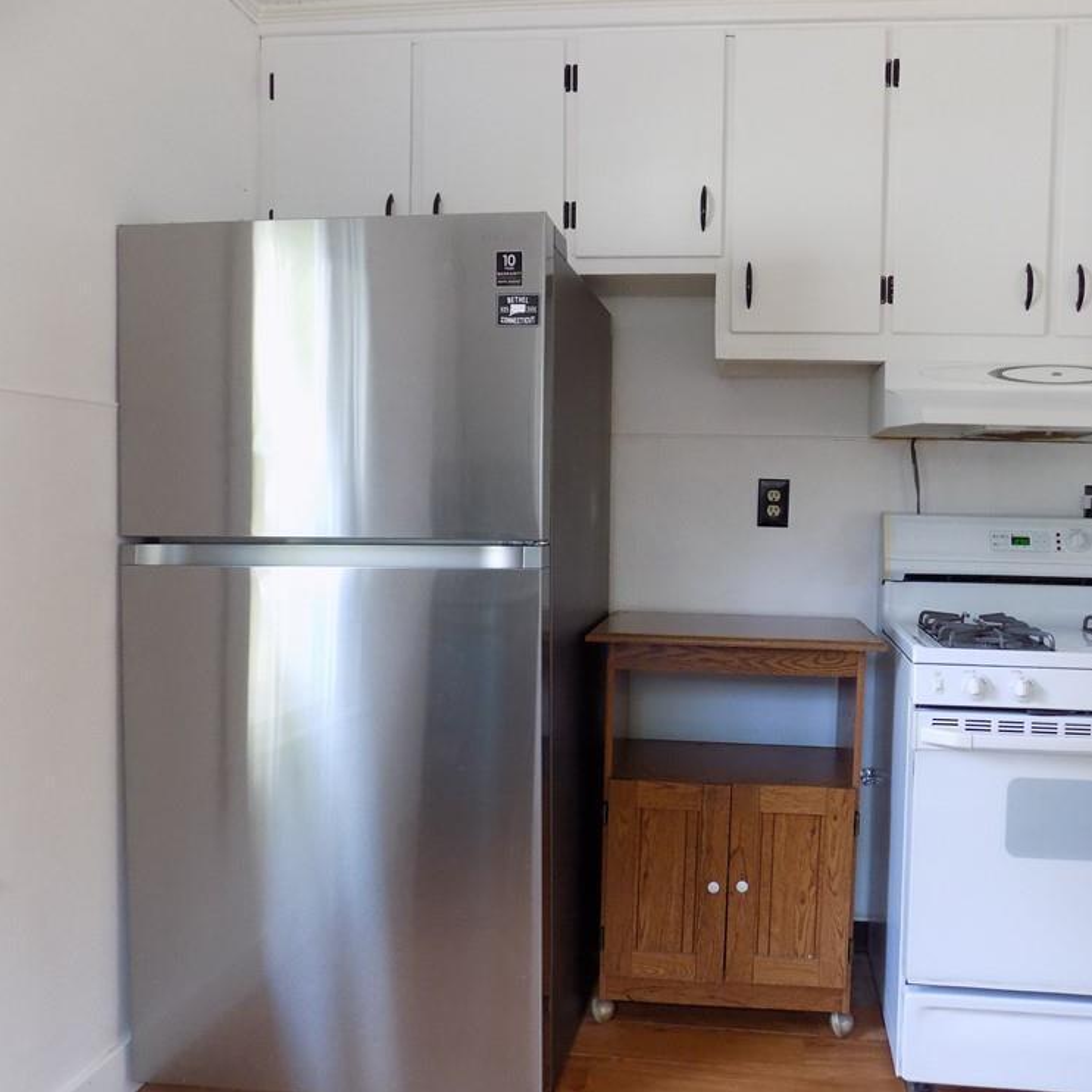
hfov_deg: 56.9
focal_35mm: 28
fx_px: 999
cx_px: 655
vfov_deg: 57.3
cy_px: 553
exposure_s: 1/30
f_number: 3.1
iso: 250
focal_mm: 4
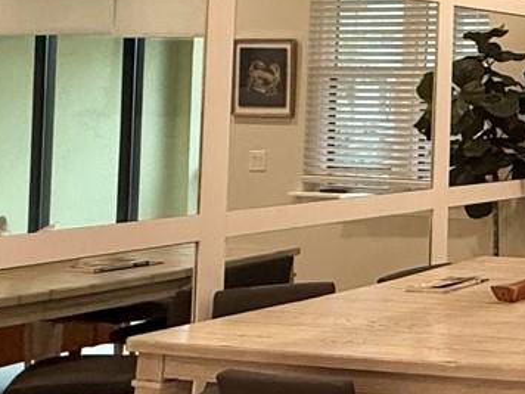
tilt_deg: +3.5
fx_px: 955
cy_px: 65
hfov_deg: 21.2
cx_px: 933
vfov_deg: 22.9
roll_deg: -0.8
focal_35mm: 63
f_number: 2.2
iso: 250
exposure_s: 1/120
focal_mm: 2.22
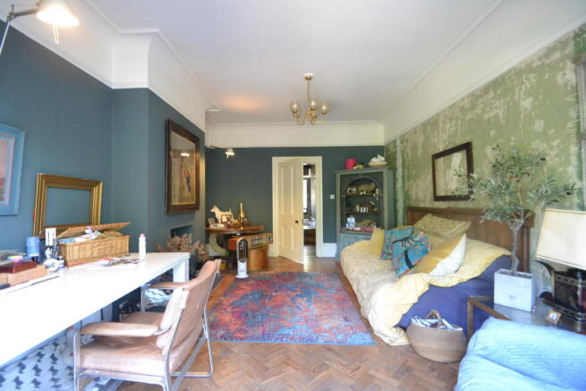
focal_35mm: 15
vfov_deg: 77.4
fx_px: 244
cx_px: 293
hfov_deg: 100.4
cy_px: 196
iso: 2800
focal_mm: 10
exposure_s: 1/60
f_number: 3.5
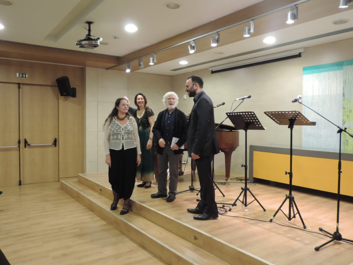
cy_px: 132
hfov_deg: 60.0
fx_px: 306
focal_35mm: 30
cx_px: 176
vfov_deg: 46.8
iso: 400
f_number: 3.1
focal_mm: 5.3
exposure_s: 1/20
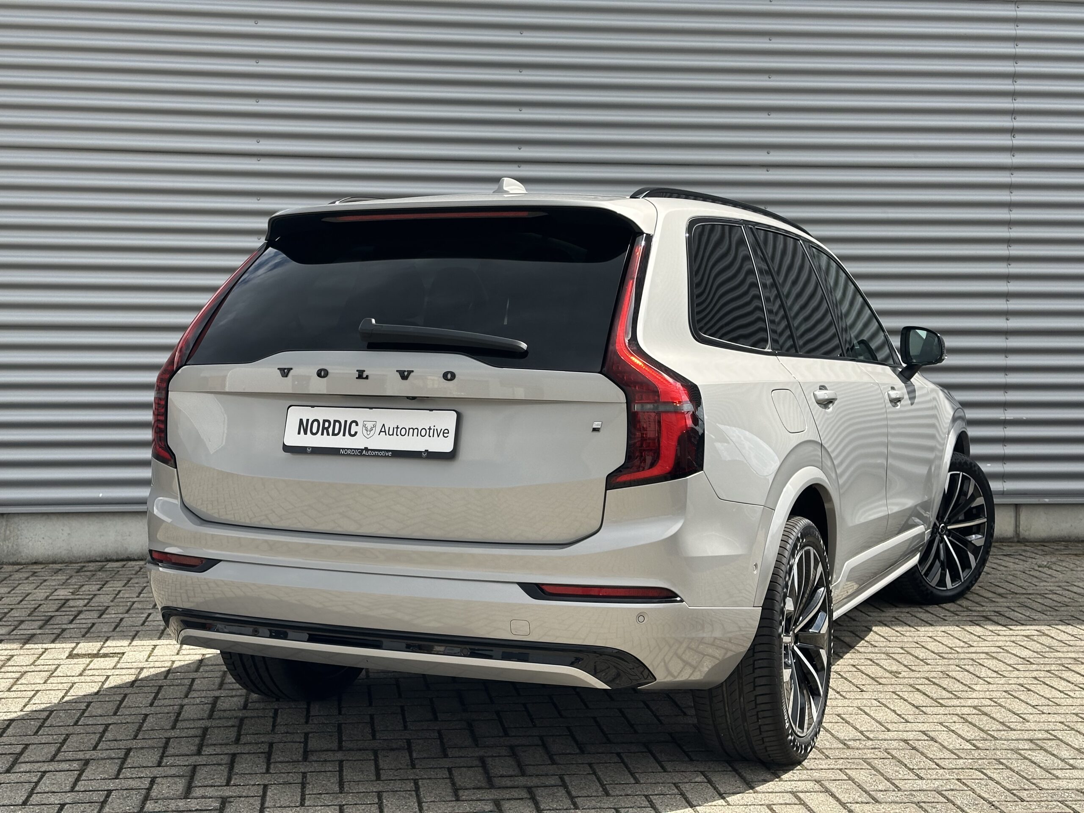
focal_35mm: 48
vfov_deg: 30.3
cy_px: 406
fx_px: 1503
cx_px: 542
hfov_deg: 39.7
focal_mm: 6.86
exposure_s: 1/3155
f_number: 1.78
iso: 64
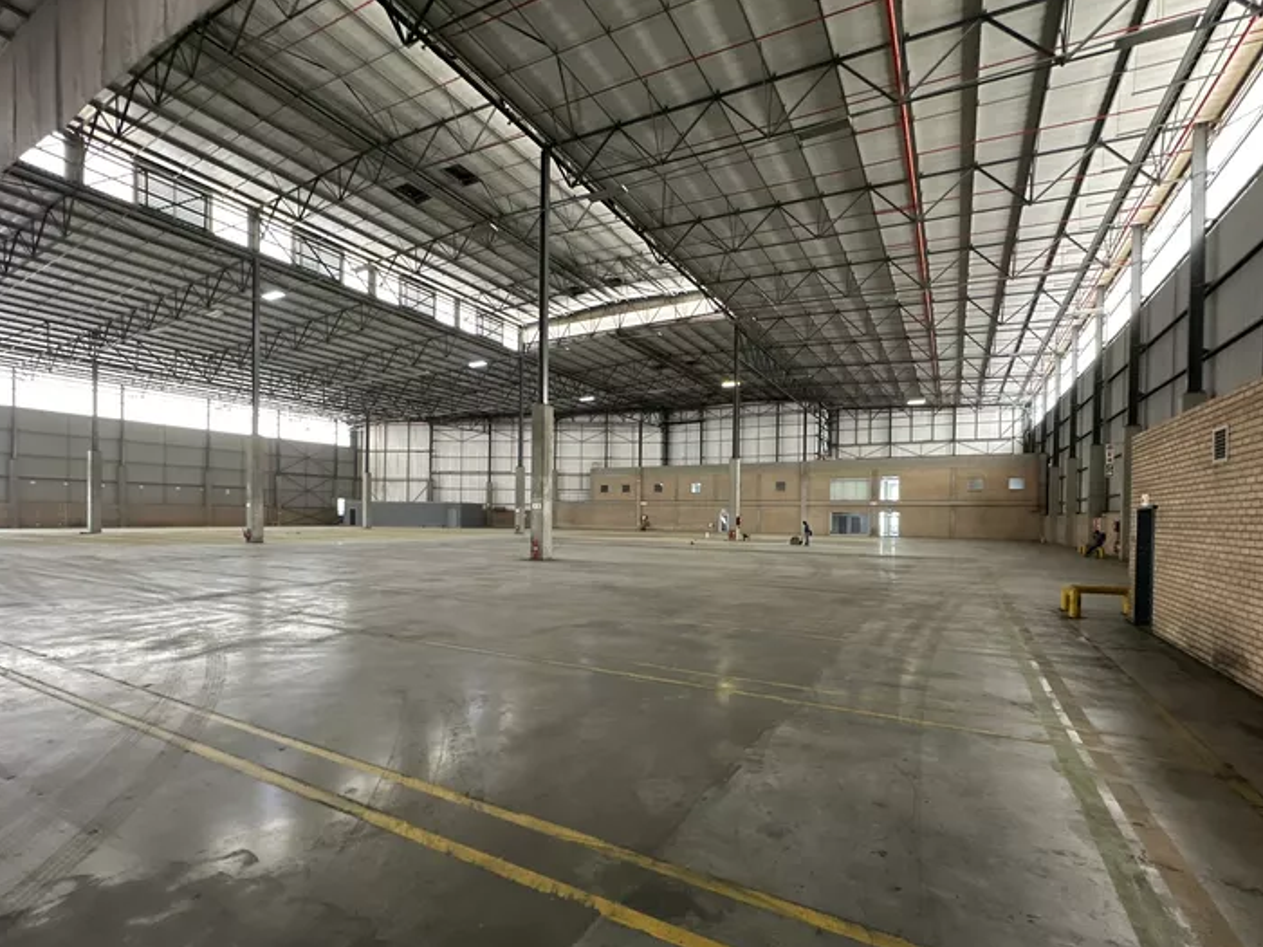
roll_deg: -1.4
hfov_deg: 94.5
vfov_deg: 77.8
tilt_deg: -0.3
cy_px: 525
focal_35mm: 16
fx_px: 584
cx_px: 642
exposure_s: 1/51
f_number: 2.2
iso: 500
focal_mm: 2.22
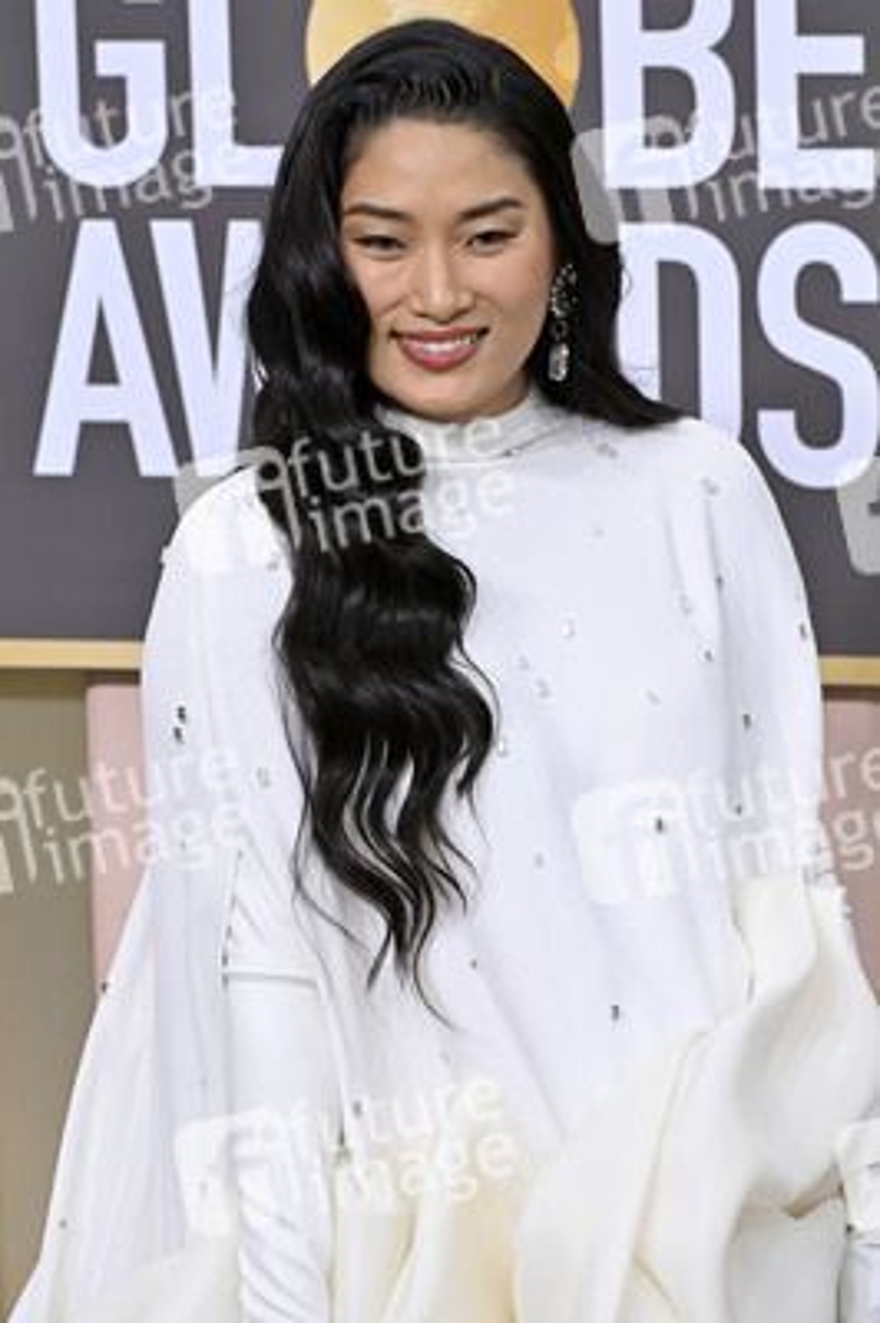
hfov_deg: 8.3
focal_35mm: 165
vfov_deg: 12.5
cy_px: 662
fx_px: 6060
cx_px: 440
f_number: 8
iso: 800
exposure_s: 1/640
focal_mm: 165
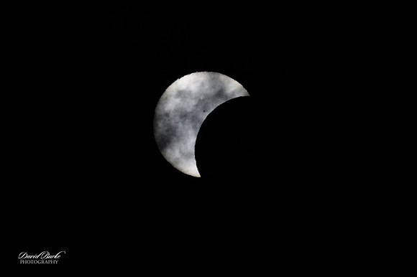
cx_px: 153
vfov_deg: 1.4
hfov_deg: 2.2
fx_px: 10975
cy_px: 175
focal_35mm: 948
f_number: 8
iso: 100
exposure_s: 1/250
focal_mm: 500
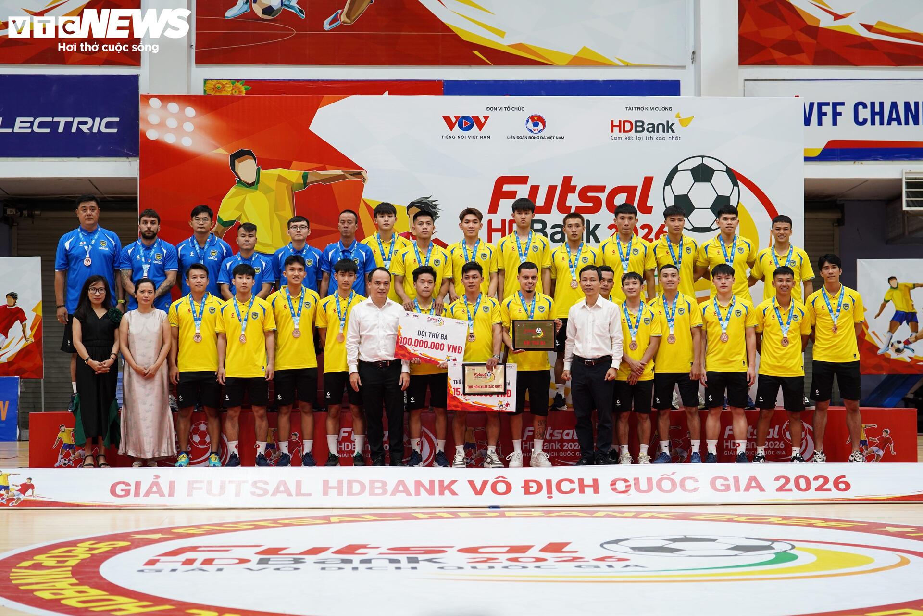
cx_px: 462
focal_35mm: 70
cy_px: 308
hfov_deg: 28.8
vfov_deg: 19.5
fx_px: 1795
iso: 1000
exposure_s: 1/160
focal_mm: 70
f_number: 2.8
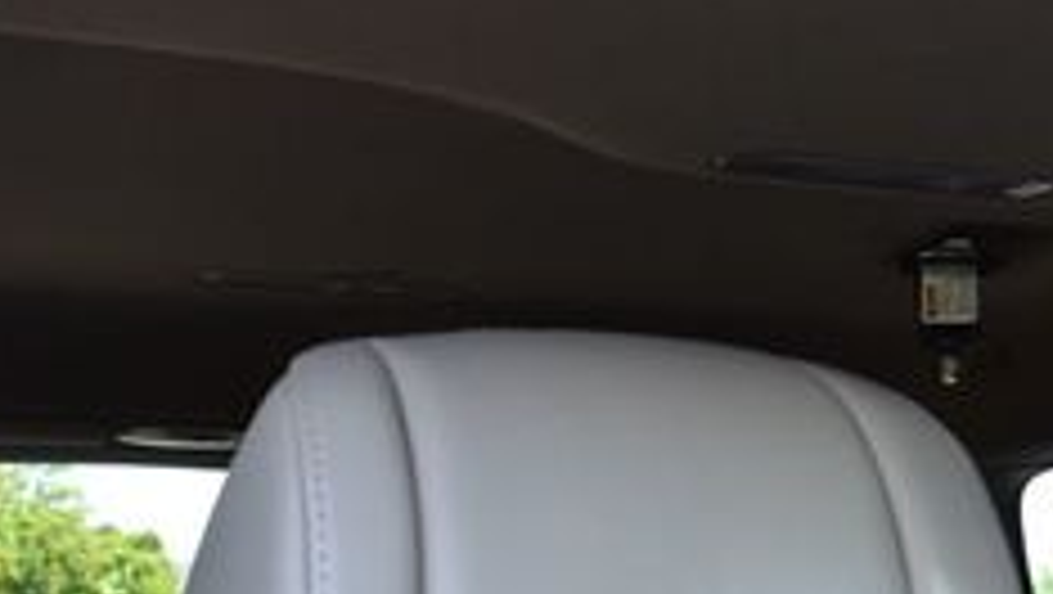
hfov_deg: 19.9
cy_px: 284
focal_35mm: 103
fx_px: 2878
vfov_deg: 11.8
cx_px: 1130
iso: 400
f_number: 7.1
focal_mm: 24
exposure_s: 1/40
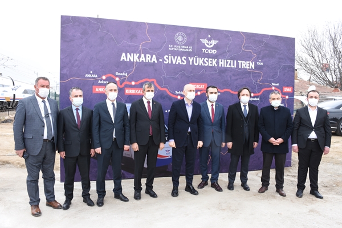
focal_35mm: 27
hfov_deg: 67.4
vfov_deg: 47.9
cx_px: 171
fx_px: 256
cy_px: 114
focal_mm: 18
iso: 400
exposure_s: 1/200
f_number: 7.1
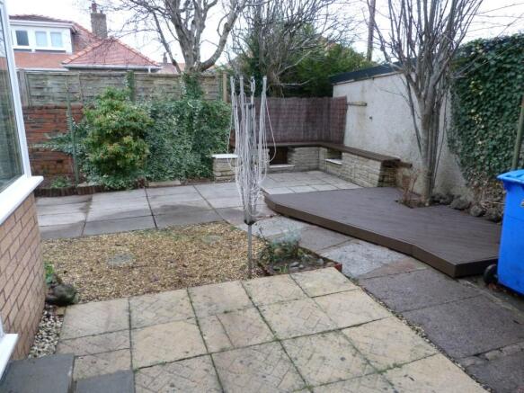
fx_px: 378
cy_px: 196
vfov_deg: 54.9
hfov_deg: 69.4
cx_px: 262
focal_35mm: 25
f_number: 2.8
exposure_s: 1/60
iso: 250
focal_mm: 4.5
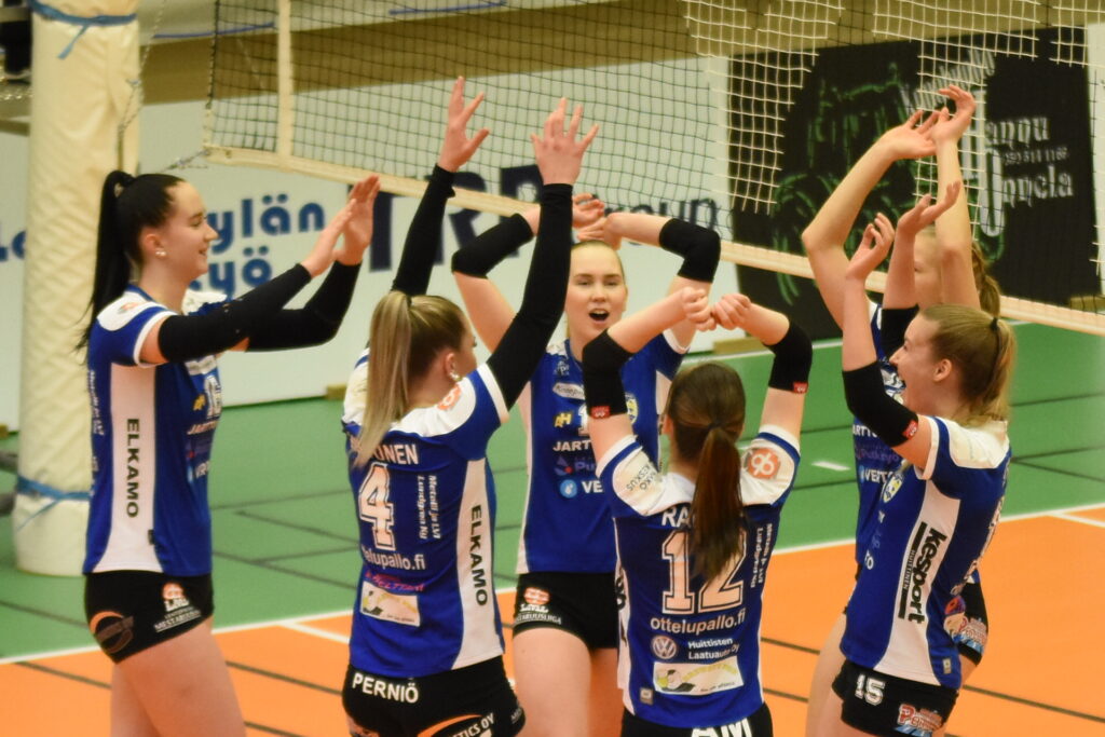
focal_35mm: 105
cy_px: 368
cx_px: 552
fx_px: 3223
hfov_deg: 19.5
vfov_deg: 13.0
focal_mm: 70
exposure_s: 1/400
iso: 2200
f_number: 2.8
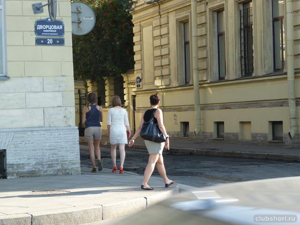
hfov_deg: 19.1
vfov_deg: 14.4
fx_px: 893
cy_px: 112
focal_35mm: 103
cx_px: 150
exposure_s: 1/125
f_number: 4.7
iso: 100
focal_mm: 17.5
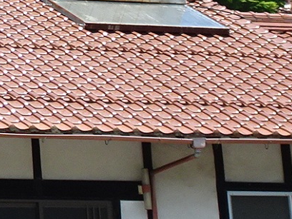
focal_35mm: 196
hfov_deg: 9.6
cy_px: -111
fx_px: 1653
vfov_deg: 7.4
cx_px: -246
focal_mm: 5.43
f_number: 4
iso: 80
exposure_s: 1/500
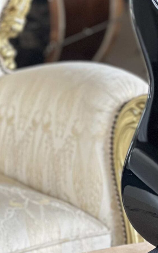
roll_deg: +3.0
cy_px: -59
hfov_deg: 5.6
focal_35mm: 234
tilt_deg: -7.6
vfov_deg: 8.9
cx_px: 216
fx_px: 1612
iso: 250
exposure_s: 1/64
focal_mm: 9
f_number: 2.8
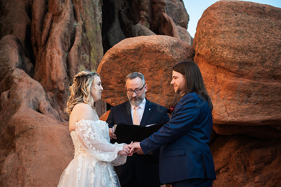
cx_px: 140
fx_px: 554
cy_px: 94
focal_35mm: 71
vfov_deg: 19.2
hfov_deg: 28.5
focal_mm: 71
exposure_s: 1/200
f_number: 6
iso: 160
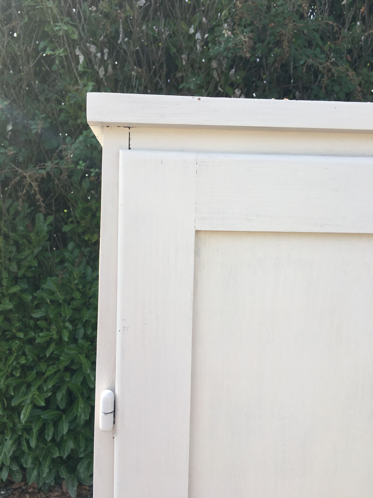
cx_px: 186
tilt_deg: -4.5
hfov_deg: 48.2
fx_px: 417
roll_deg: -1.5
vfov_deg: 61.7
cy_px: 249
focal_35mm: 29
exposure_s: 1/569
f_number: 2.2
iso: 25
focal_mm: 4.15
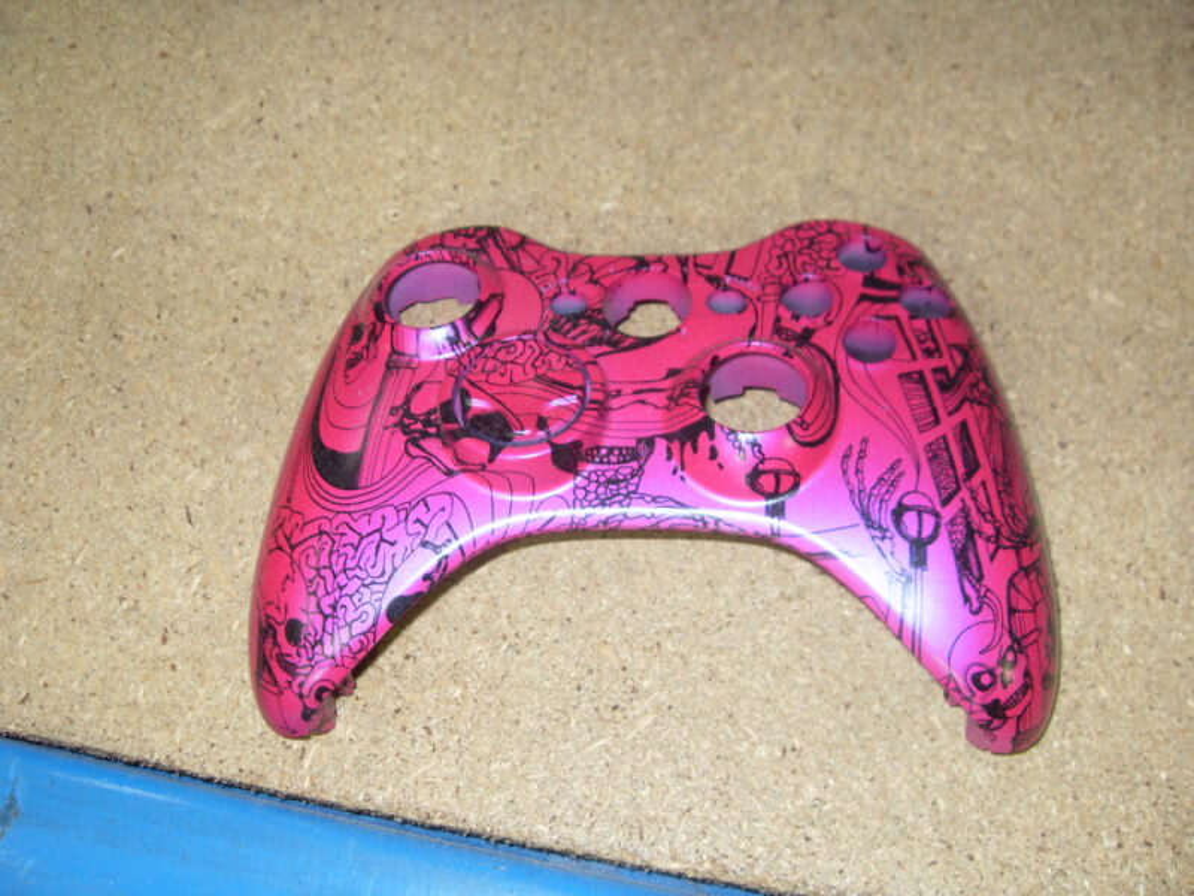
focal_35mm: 35
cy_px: 448
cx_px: 597
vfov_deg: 40.7
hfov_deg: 52.6
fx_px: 1207
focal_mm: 6.3
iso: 100
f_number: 2.8
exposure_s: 1/45
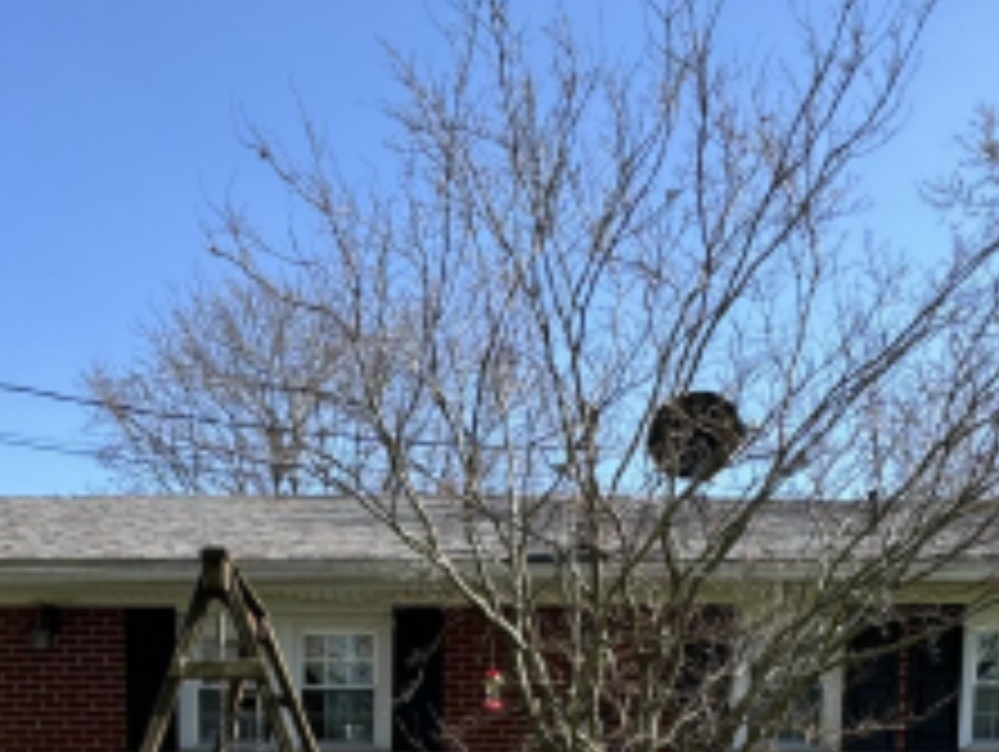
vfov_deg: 29.2
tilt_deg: -6.8
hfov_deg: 44.3
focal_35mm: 42
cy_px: 923
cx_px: 362
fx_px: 1213
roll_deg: -0.6
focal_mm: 2.22
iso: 40
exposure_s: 1/687
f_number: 2.2
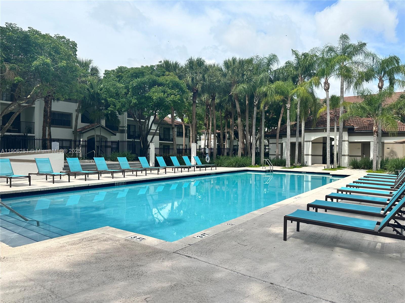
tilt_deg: -0.7
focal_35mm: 24
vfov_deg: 56.8
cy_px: 152
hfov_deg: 71.6
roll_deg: -0.4
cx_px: 202
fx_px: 281
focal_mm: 6.86
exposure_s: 1/4762
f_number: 1.78
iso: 80
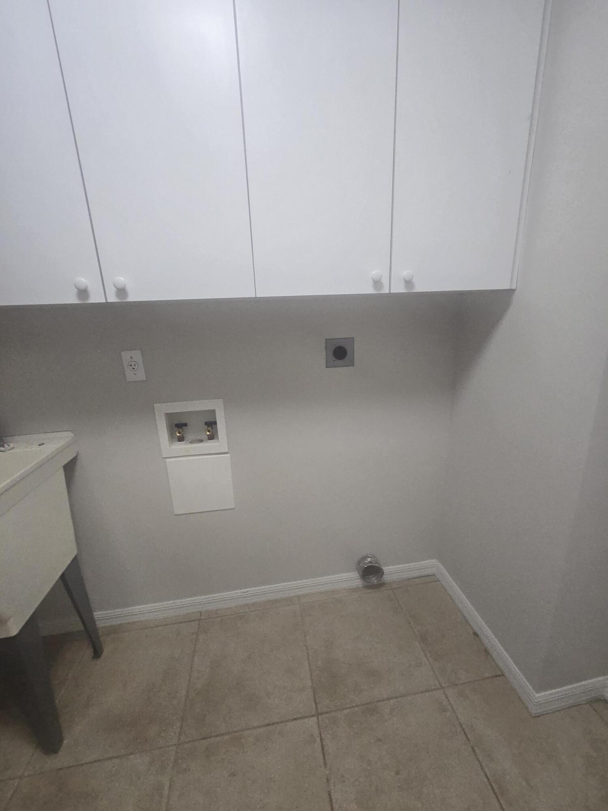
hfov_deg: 89.9
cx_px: 304
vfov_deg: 106.2
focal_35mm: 13
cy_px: 406
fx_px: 304
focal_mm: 2.2
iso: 125
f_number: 2.2
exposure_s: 1/60
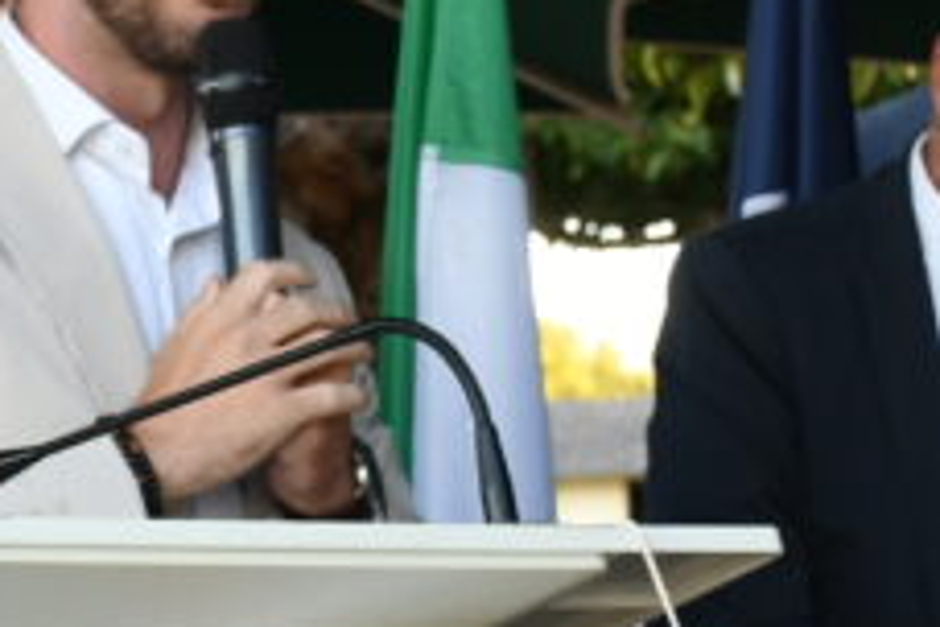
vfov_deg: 6.8
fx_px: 5274
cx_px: 350
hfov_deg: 10.2
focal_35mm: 202
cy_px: 406
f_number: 5.6
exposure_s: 1/125
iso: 640
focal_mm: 30
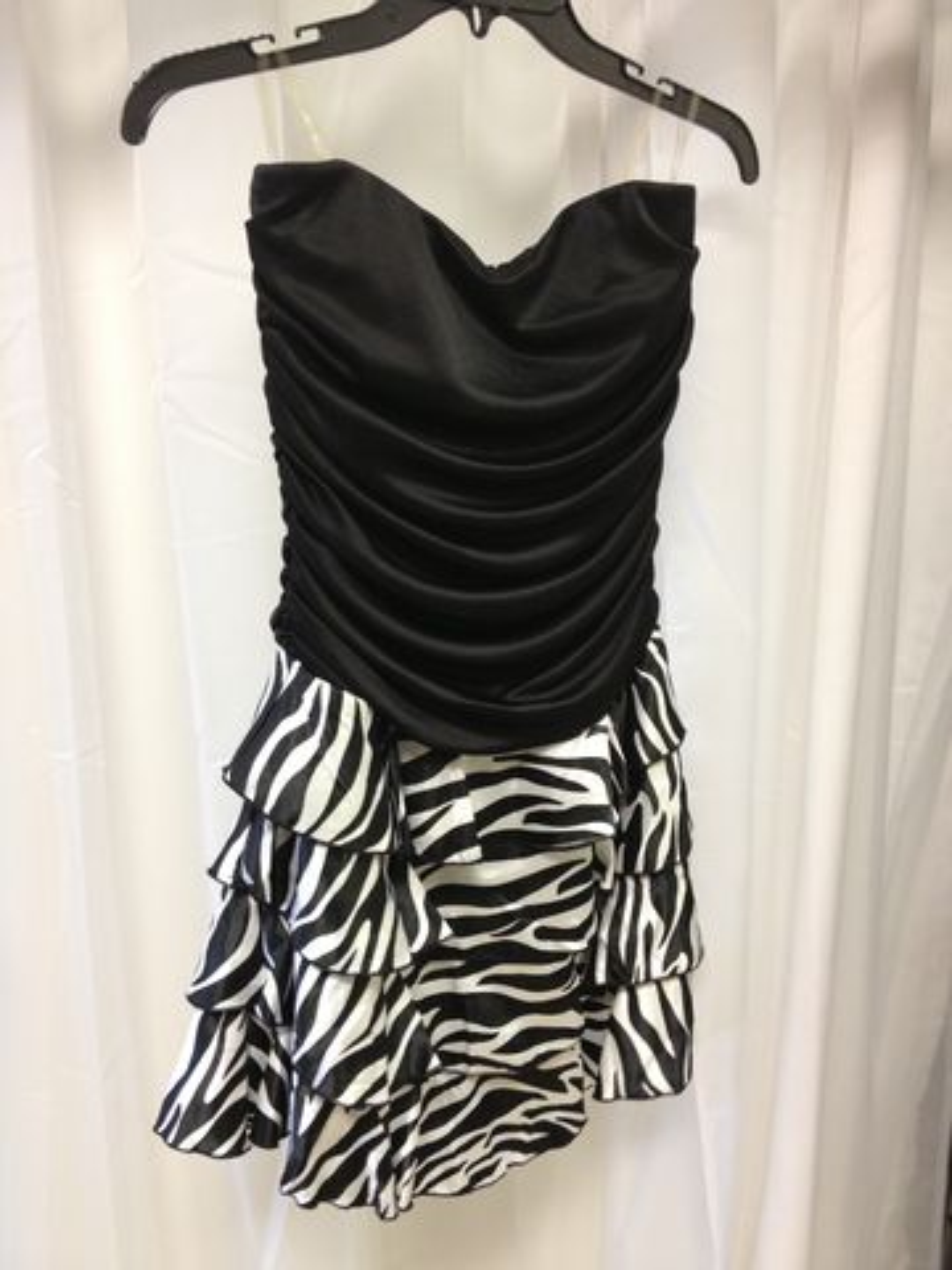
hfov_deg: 40.7
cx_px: 476
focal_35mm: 35
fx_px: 1283
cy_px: 635
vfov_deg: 52.6
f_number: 2.4
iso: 125
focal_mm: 4.28
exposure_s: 1/20
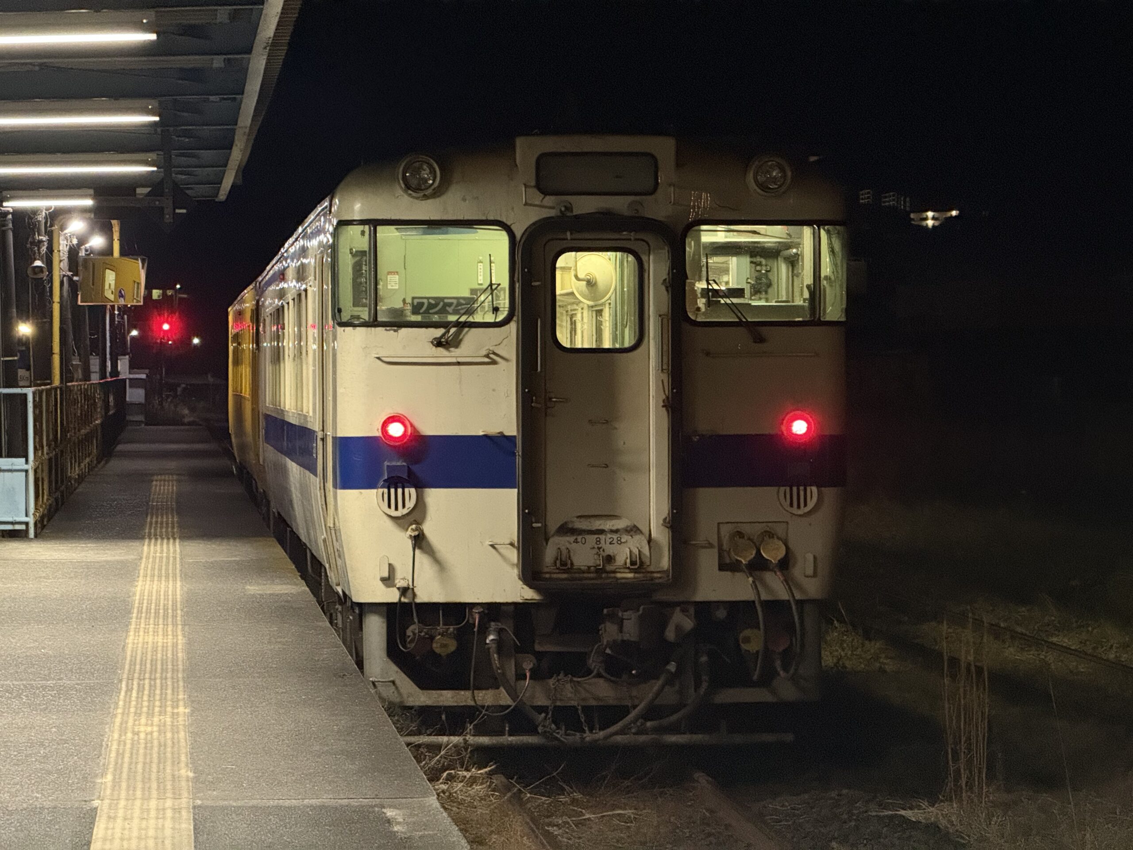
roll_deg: +0.1
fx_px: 3928
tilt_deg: -0.6
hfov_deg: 16.4
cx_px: 566
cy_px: 425
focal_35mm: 120
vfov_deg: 12.3
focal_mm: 15.66
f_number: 2.8
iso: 1250
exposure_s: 1/40
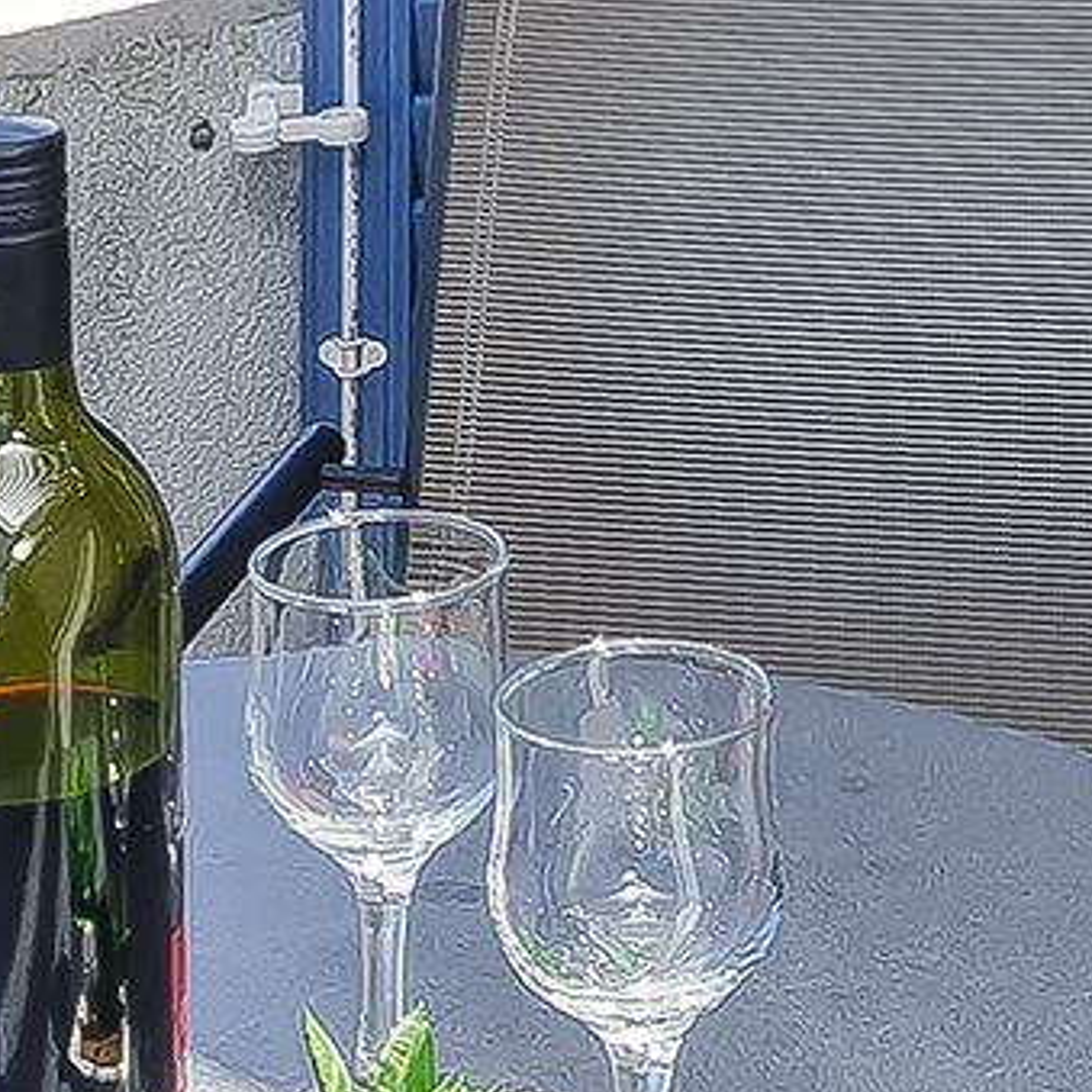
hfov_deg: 16.4
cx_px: 912
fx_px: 3747
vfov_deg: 14.9
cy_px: -751
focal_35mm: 105
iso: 100
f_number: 8
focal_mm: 10
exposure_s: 1/200
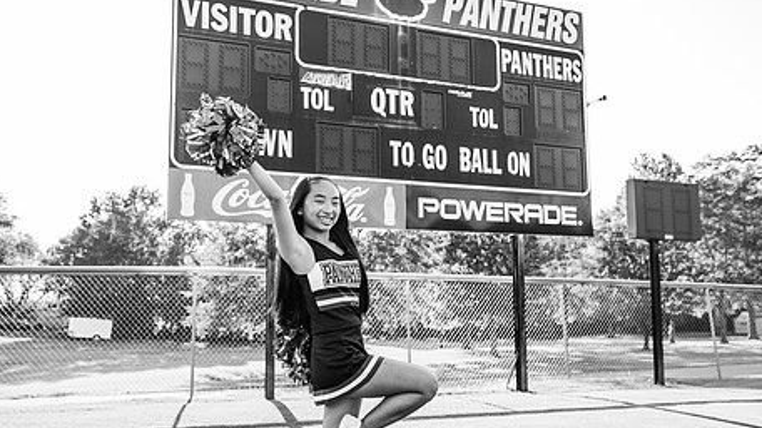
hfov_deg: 61.0
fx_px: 646
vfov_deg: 36.6
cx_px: 364
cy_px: 245
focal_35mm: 32
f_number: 2.8
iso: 200
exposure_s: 1/800
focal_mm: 24
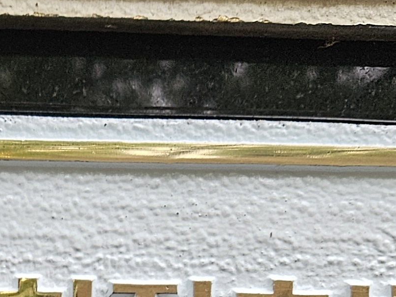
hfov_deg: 16.5
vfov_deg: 11.0
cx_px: -65
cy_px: 691
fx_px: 1316
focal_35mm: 115
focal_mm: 5.4
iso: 64
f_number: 1.8
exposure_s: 1/207
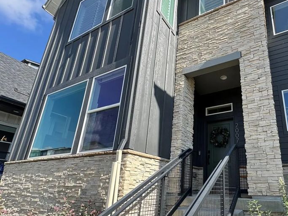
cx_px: 202
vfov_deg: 62.4
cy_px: 137
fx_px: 175
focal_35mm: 21
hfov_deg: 75.3
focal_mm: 2.22
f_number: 2.2
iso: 50
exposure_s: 1/700
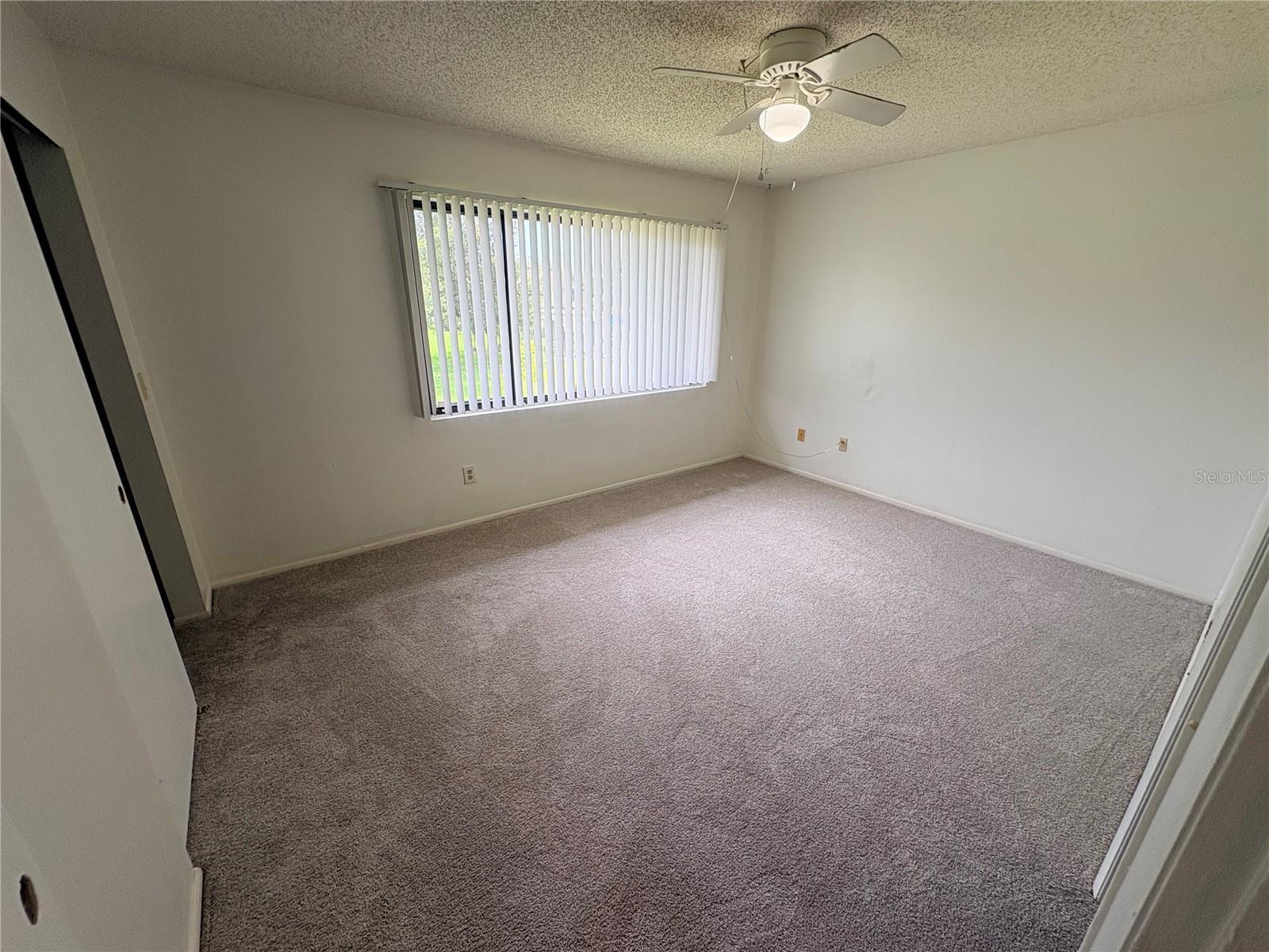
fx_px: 513
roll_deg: -0.2
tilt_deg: -19.0
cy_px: 476
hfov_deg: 102.1
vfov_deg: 85.7
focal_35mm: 14
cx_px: 634
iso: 40
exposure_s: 1/119
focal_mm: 2.22
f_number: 2.2
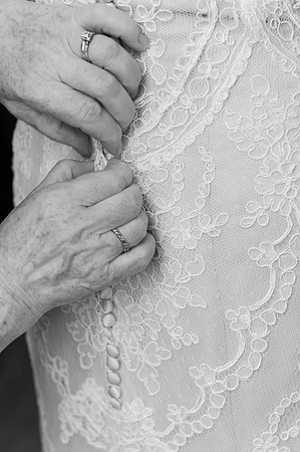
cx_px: 150
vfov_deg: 28.9
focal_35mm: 70
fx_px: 877
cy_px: 226
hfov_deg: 19.4
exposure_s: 1/60
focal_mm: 70
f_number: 4.5
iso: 1600
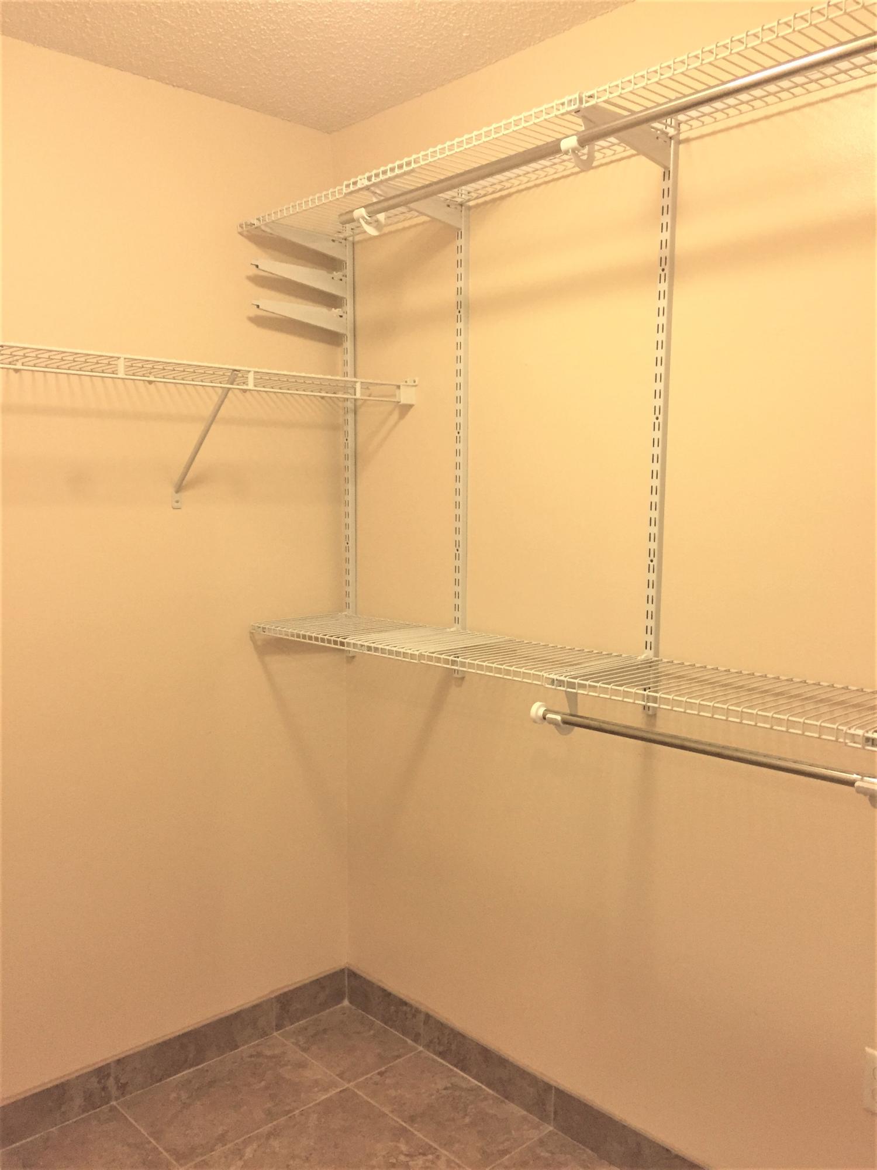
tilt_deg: -4.9
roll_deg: +0.3
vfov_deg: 61.7
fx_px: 980
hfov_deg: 48.2
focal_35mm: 29
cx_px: 438
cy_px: 585
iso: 160
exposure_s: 1/30
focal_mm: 4.15
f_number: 2.2
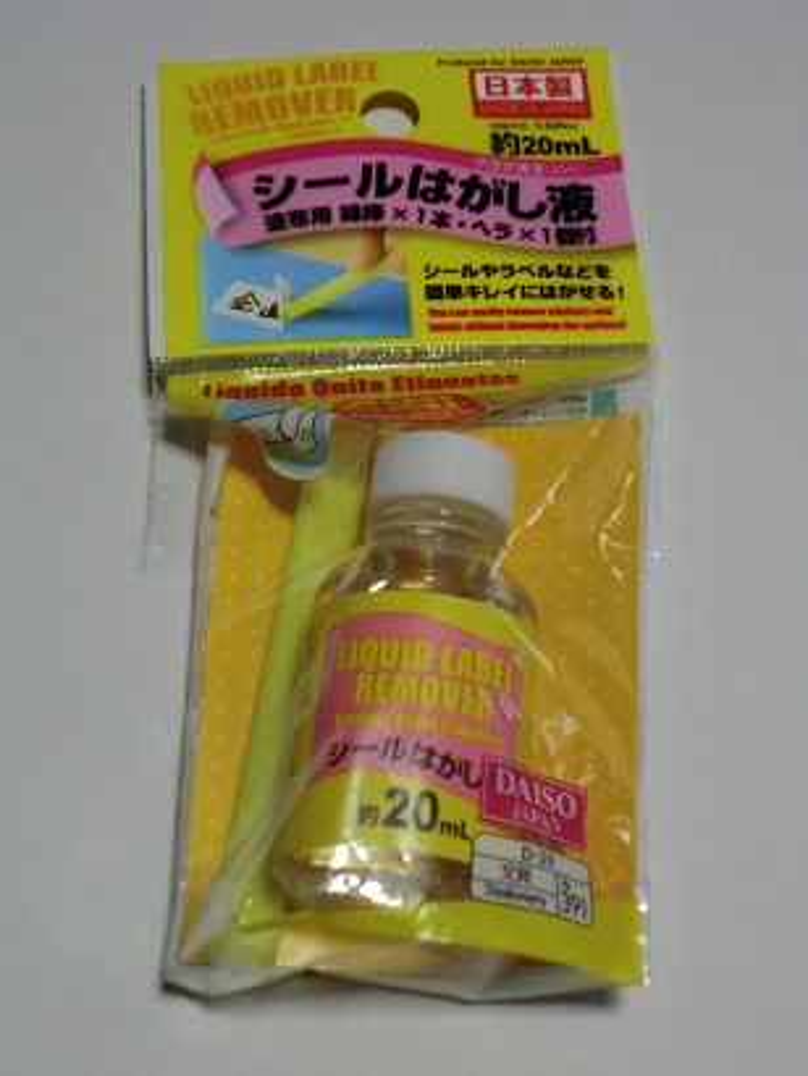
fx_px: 2021
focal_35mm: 65
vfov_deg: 29.8
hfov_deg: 22.6
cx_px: 404
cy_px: 538
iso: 400
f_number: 5.3
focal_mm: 11.7
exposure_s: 1/60
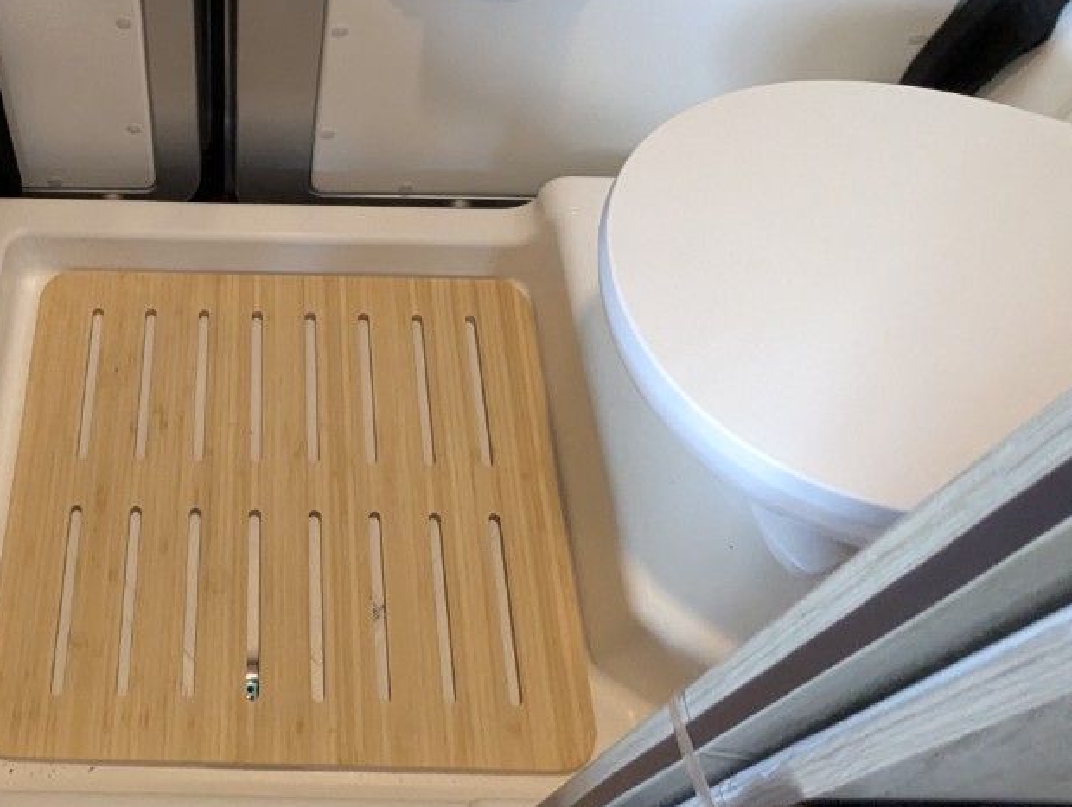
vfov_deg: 36.5
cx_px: 243
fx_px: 1117
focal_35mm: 36
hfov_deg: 48.9
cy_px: 35
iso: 459
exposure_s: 1/76.1
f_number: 2.2
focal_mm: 2.35
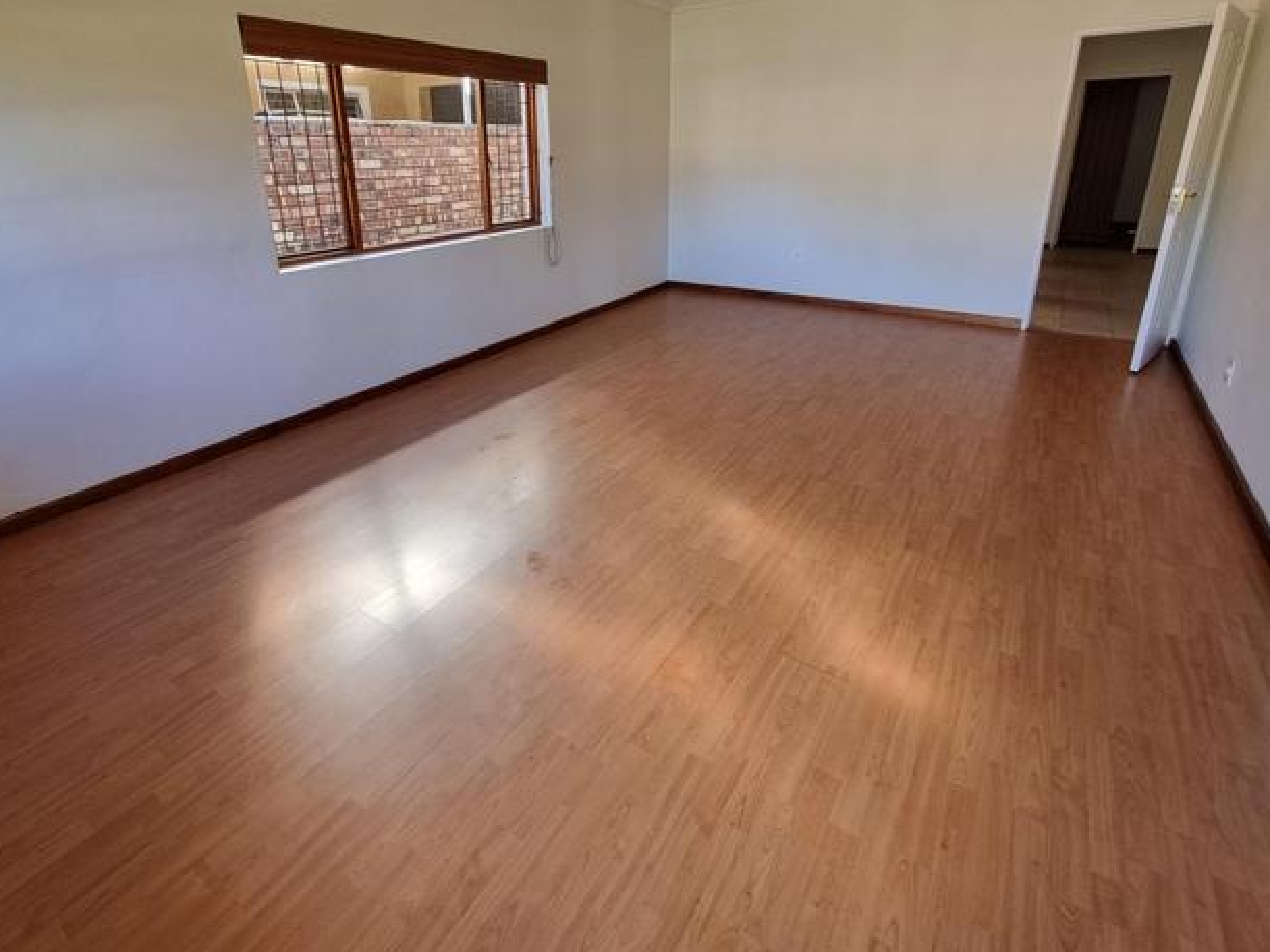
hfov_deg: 90.8
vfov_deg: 73.4
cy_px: 353
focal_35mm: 17
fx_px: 624
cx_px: 583
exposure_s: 1/50
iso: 50
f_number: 2.2
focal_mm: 1.74
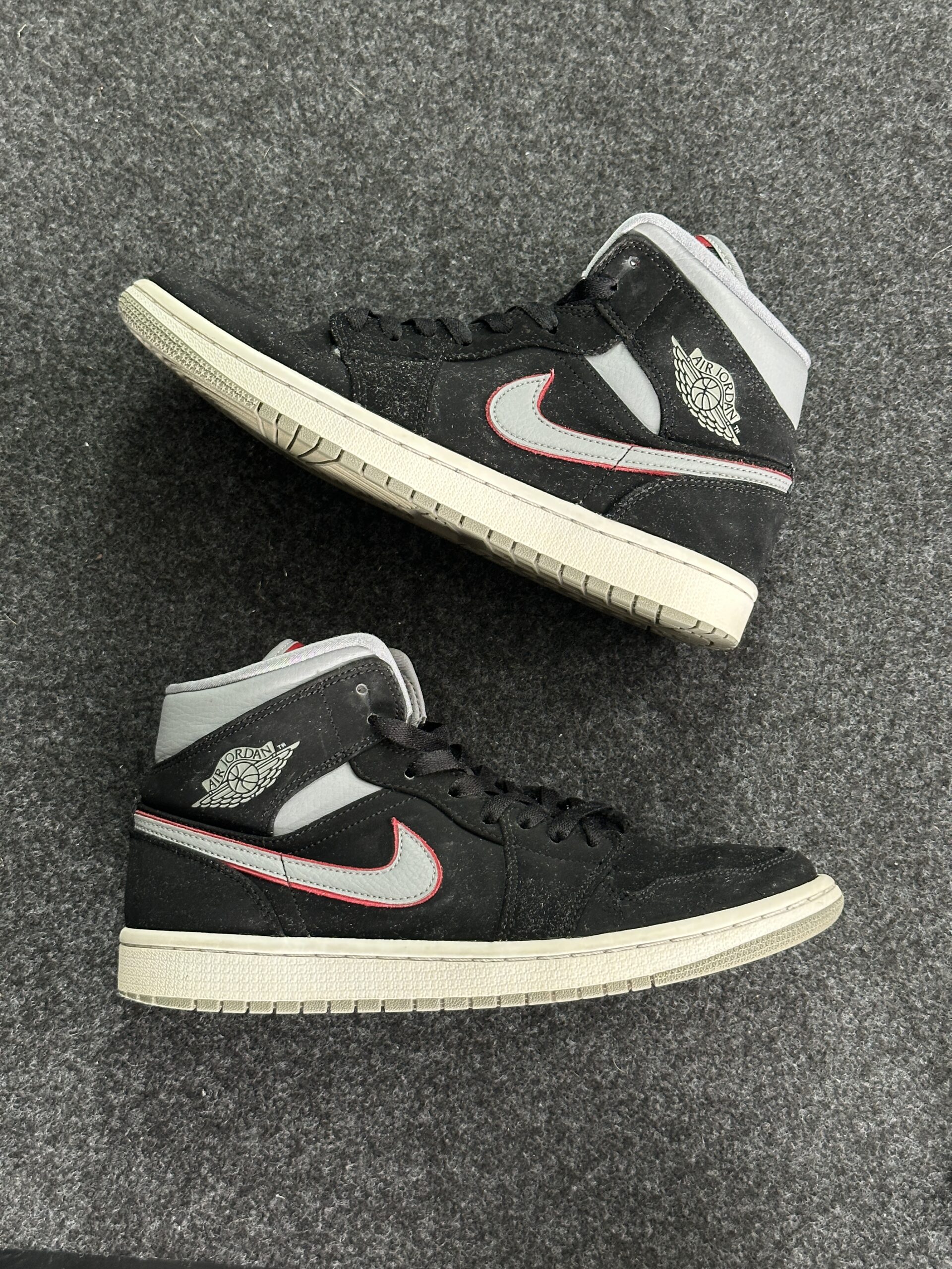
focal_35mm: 48
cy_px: 634
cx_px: 476
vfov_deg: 39.7
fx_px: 1760
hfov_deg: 30.3
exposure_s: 1/36
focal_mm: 6.86
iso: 200
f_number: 1.78
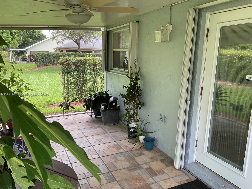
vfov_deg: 48.2
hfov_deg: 61.7
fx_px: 211
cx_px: 126
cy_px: 94
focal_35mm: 29
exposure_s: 1/120
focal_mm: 3
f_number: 1.8
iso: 40
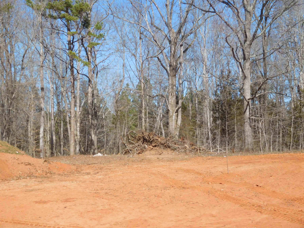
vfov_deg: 26.6
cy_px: 114
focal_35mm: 55
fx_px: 483
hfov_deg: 34.9
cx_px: 152
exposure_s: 1/800
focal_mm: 9.8
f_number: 4.2
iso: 125
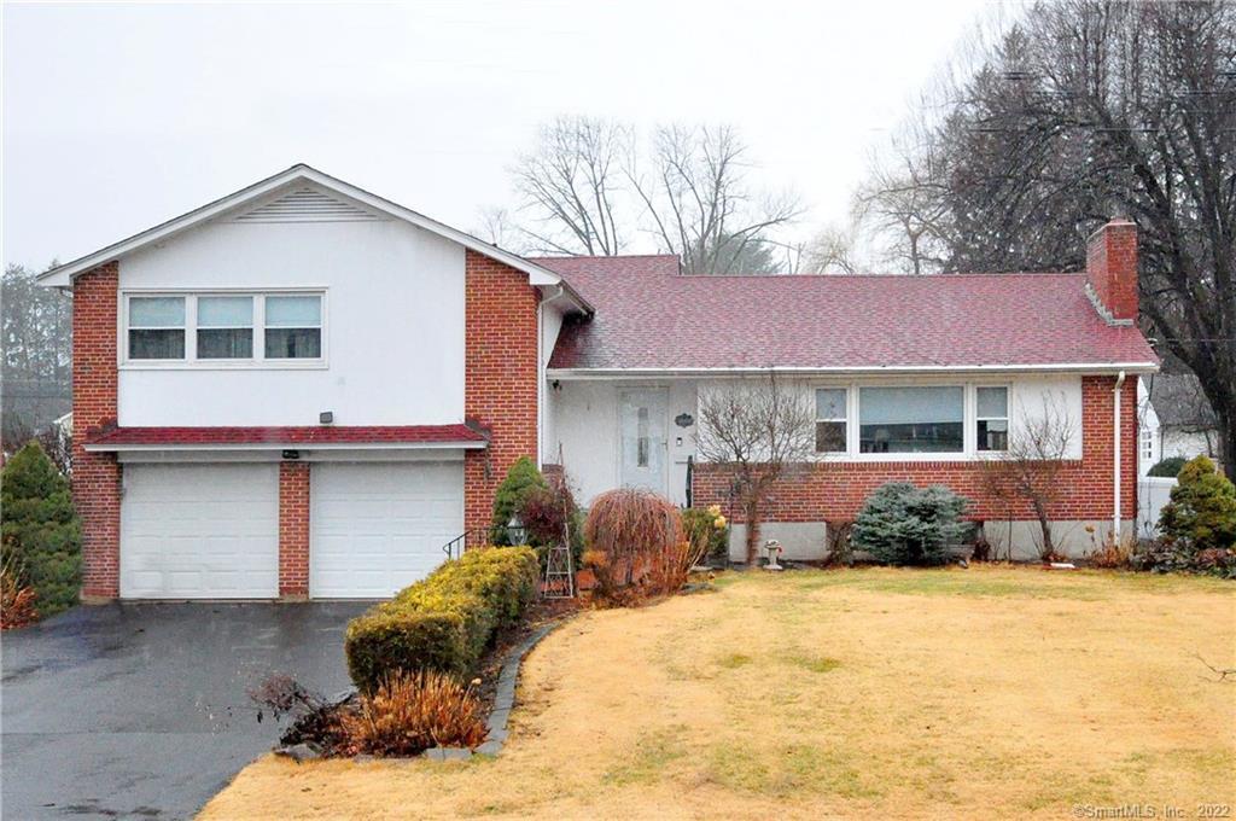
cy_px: 410
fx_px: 1029
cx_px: 618
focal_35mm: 30
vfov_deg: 43.5
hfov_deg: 62.0
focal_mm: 20
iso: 3200
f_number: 5.6
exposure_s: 1/500
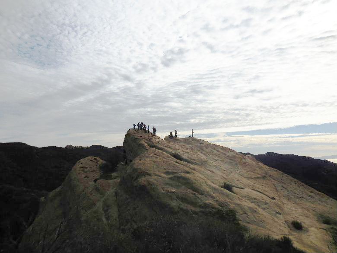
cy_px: 126
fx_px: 243
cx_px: 168
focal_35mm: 25
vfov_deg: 54.9
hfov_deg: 69.4
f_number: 6.6
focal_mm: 4.5
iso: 125
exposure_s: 1/1600
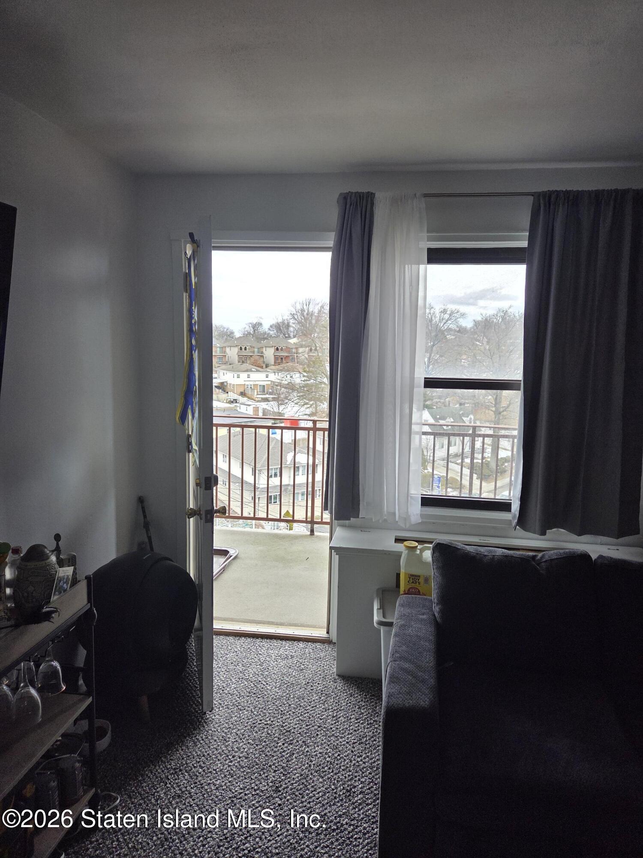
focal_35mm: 23
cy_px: 429
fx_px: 570
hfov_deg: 58.9
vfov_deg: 73.9
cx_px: 322
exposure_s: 1/120
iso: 32
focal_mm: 5.4
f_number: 1.8
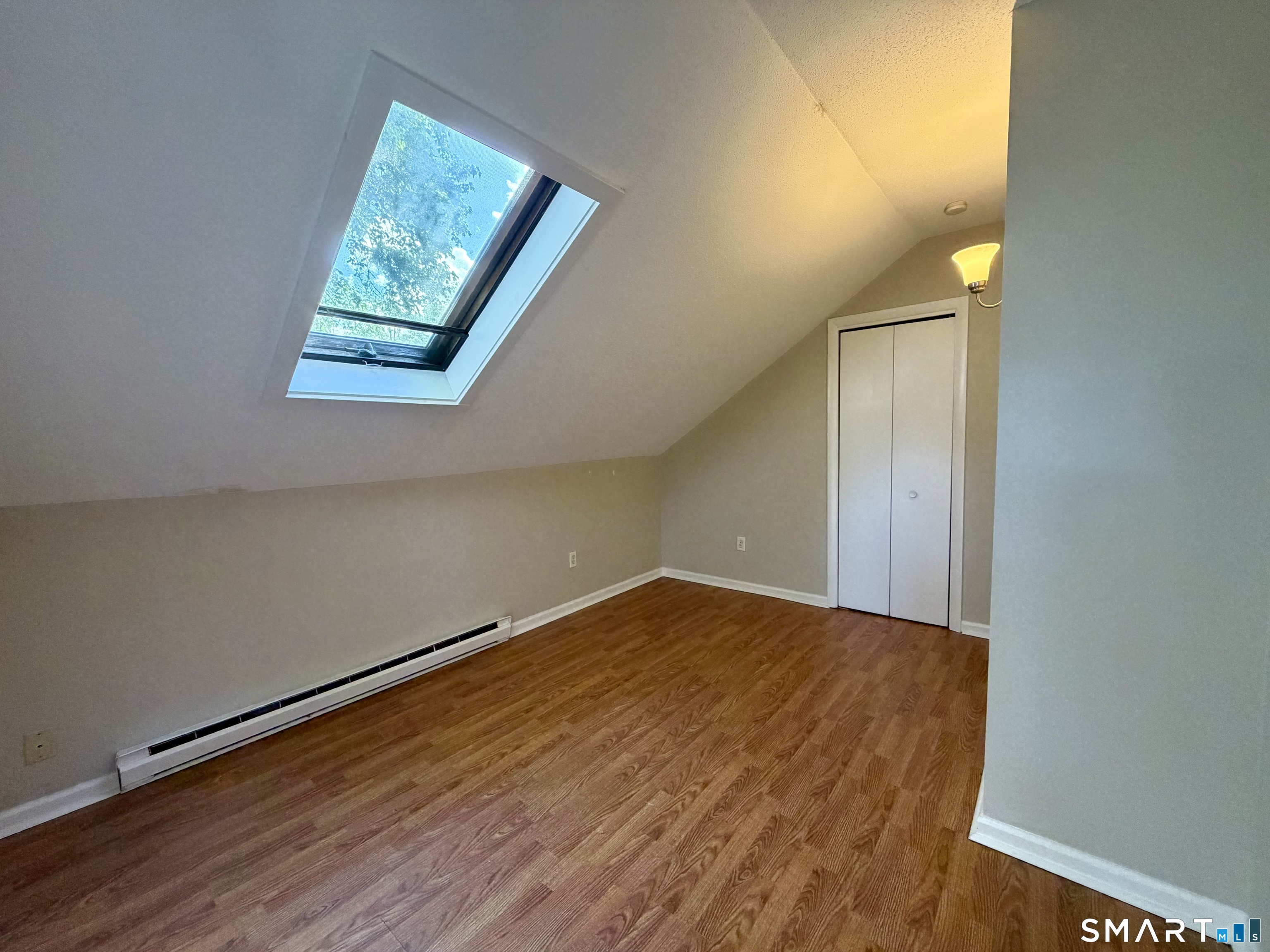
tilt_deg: -4.4
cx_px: 635
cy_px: 476
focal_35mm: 14
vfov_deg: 85.7
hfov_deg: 102.1
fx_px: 514
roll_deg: +2.1
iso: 320
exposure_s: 1/105
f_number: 2.2
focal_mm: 2.22
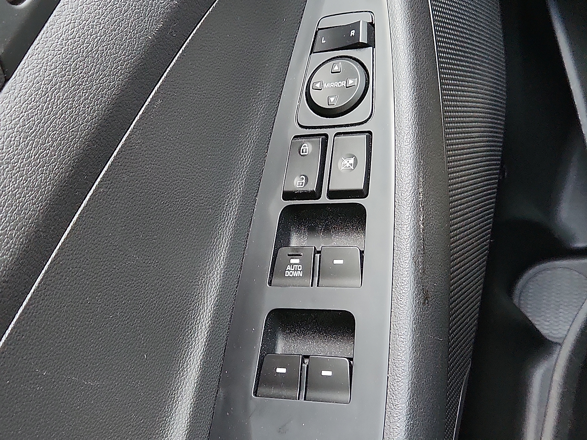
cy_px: 220
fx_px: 390
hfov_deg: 73.9
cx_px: 294
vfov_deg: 58.9
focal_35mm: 23
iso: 353
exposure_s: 1/59.2
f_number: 1.8
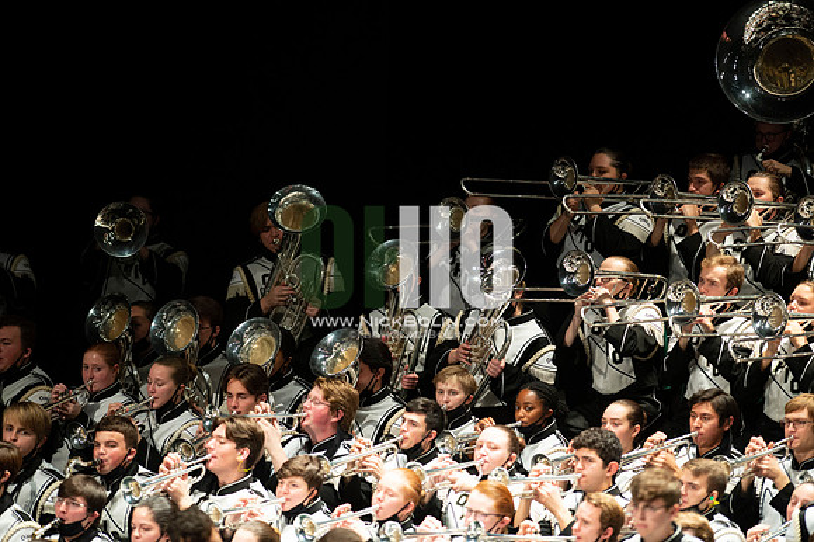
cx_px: 407
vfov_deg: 4.6
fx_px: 6779
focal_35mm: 300
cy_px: 271
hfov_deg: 6.9
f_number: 2.8
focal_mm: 300
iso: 3200
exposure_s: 1/500
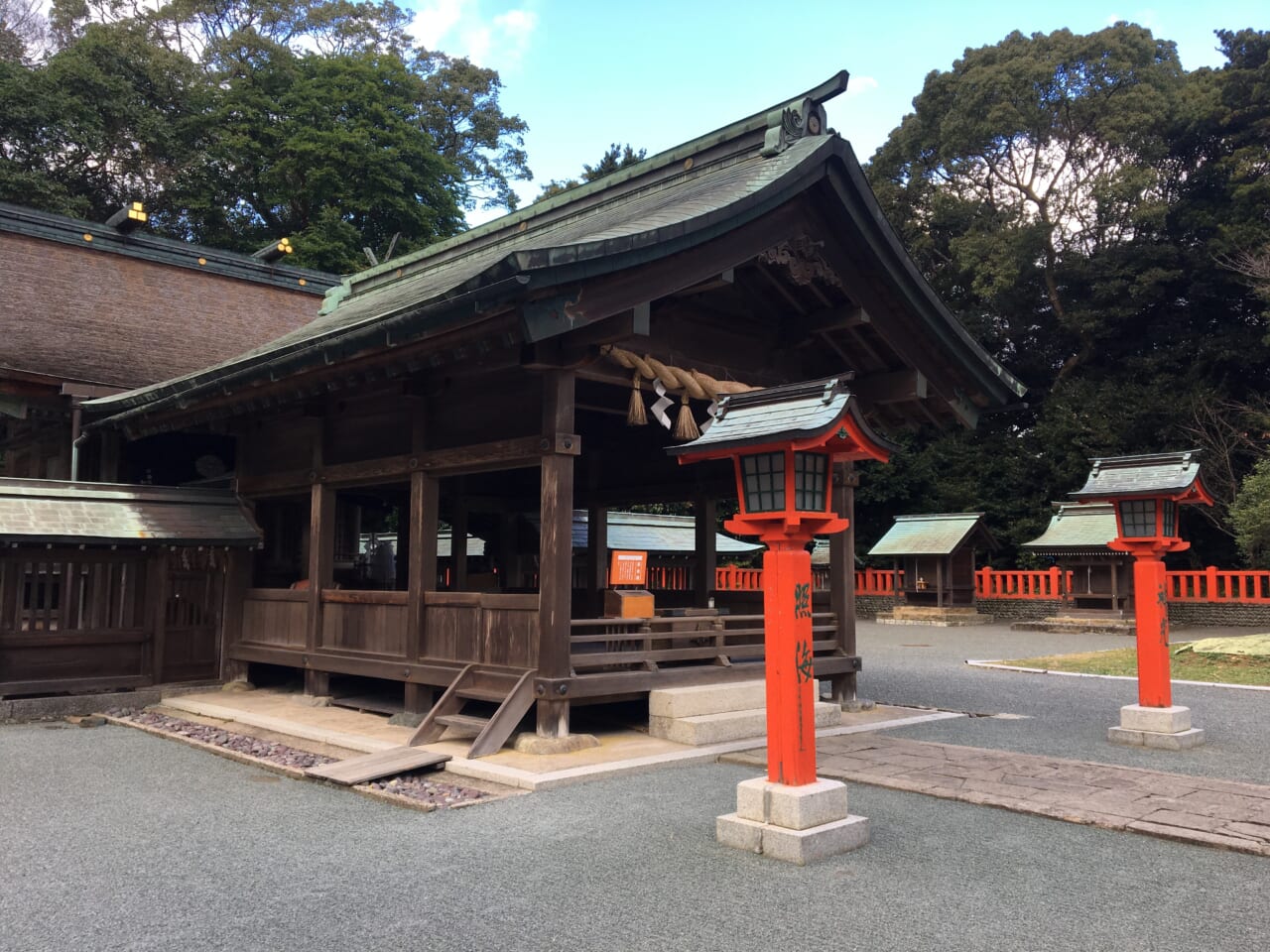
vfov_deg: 48.2
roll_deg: -1.7
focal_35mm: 29
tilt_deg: +5.8
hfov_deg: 61.7
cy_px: 476
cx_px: 635
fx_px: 1064
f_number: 2.2
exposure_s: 1/273
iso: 25
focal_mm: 4.15
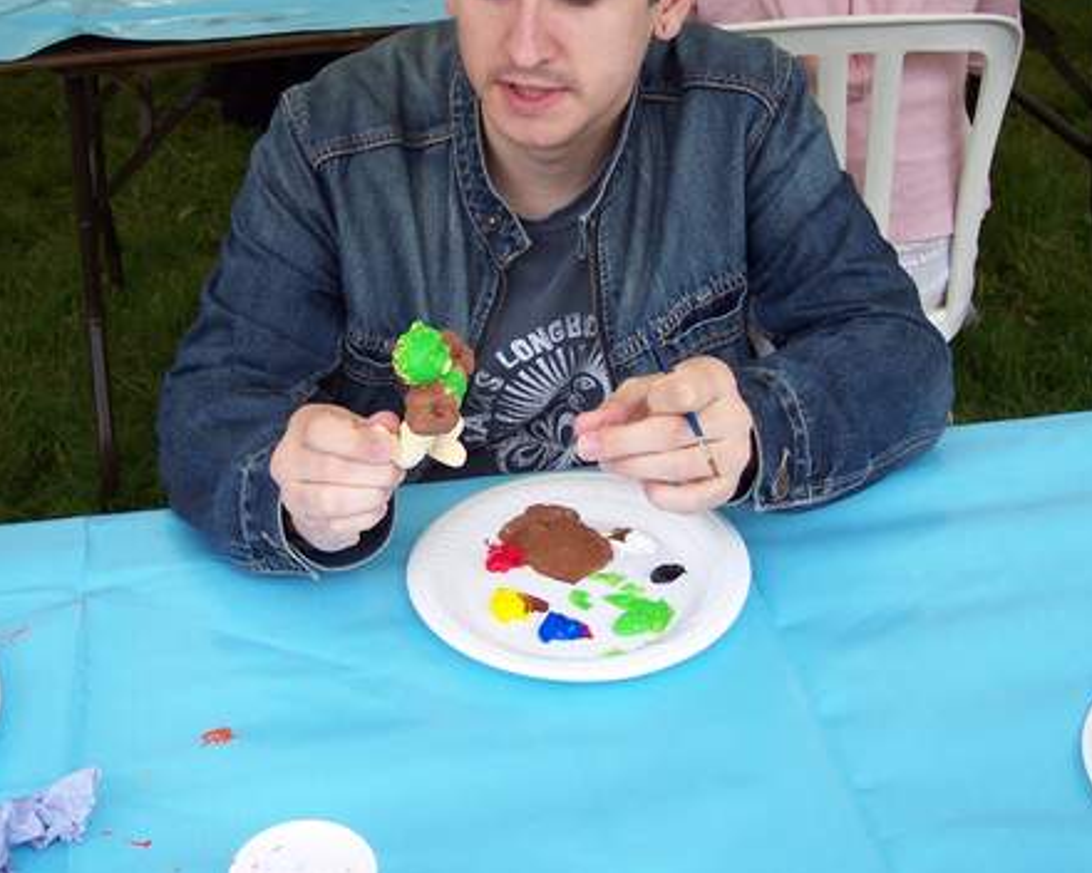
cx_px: 509
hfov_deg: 34.7
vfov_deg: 27.9
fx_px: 1745
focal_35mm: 54
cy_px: 293
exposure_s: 1/250
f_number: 2.8
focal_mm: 8
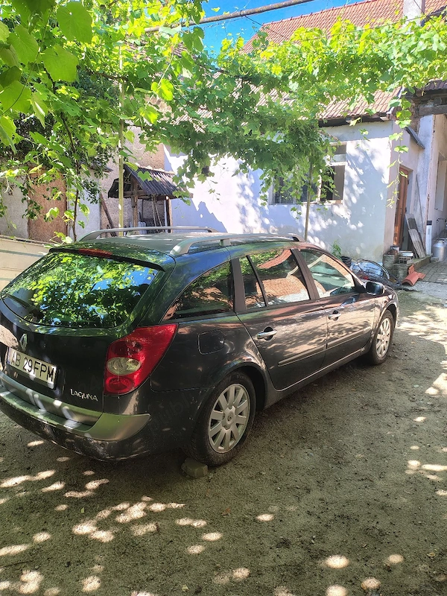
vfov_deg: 69.4
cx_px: 224
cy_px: 298
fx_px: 430
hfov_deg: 54.9
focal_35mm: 25
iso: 144
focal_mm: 4.71
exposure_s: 1/100
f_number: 1.7
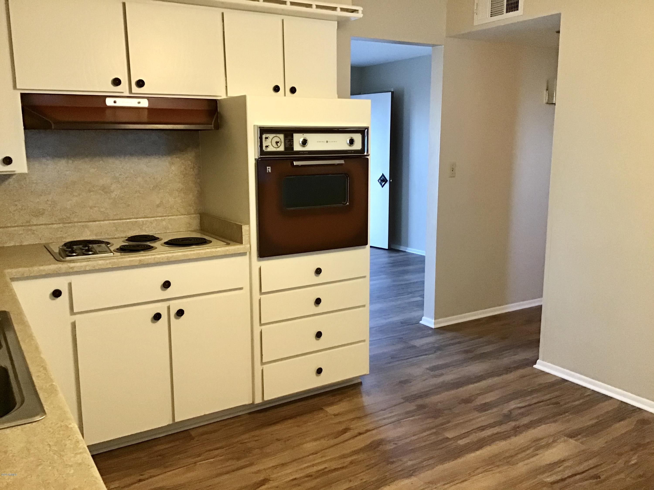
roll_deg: -0.1
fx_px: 586
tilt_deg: -10.1
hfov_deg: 58.4
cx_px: 327
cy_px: 245
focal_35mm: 31
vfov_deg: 45.4
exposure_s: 1/30
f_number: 2.4
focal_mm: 3.3
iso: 200
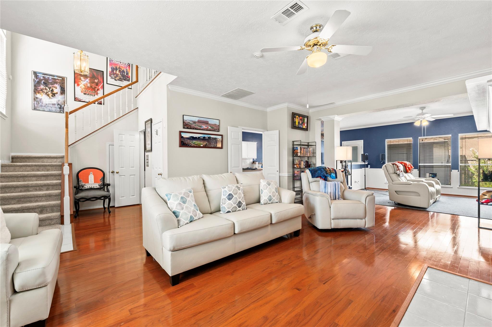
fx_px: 205
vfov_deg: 77.2
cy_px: 164
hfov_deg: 100.4
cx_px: 246
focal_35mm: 15
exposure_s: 1/4
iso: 125
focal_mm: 15
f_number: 6.3
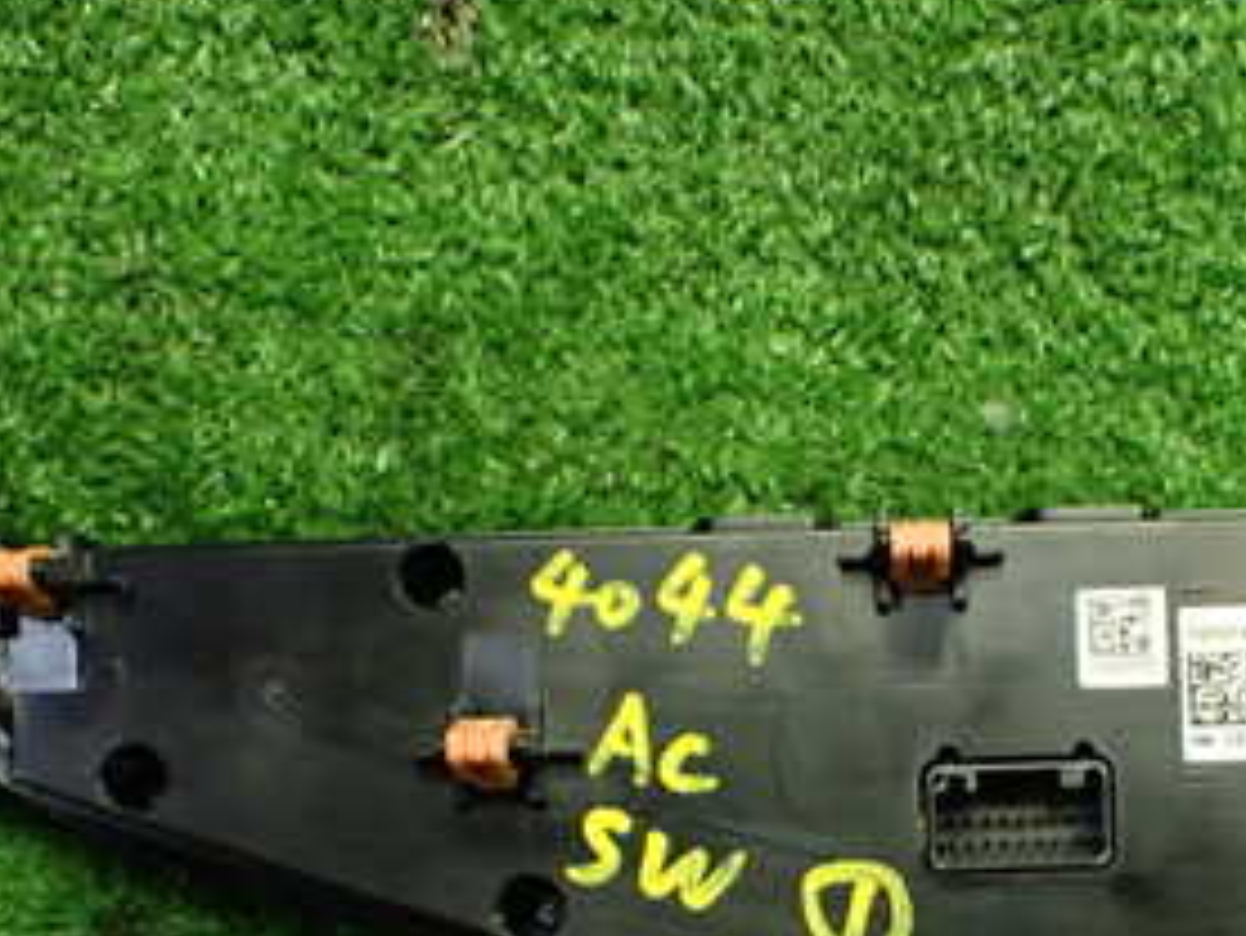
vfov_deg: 22.1
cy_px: 837
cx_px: 895
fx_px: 2341
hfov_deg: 29.5
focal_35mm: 65
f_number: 2.3
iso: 640
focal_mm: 5.4
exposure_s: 1/125
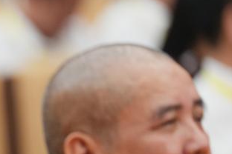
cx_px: -207
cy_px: 217
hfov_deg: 3.0
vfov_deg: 2.0
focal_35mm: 674
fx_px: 4343
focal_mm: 175
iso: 2500
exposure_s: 1/200
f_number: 2.8
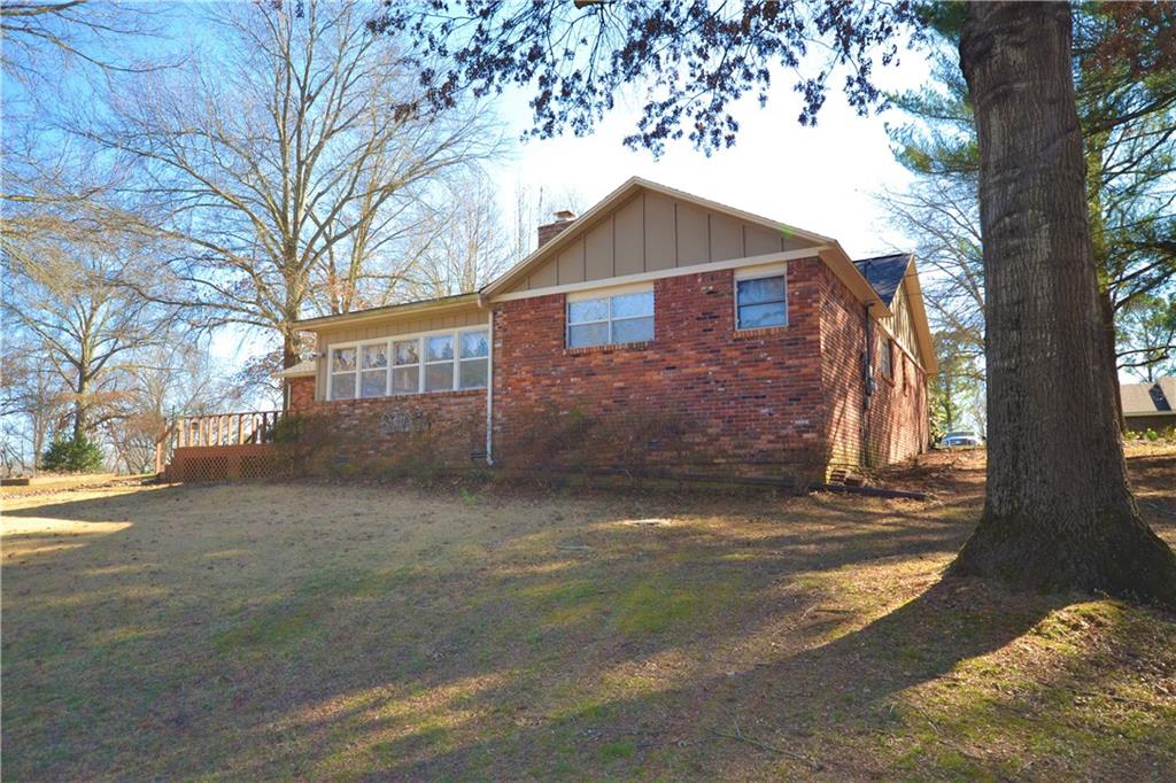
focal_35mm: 24
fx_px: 784
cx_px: 588
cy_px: 392
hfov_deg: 73.8
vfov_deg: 53.1
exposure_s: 1/125
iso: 140
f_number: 5.6
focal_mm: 16
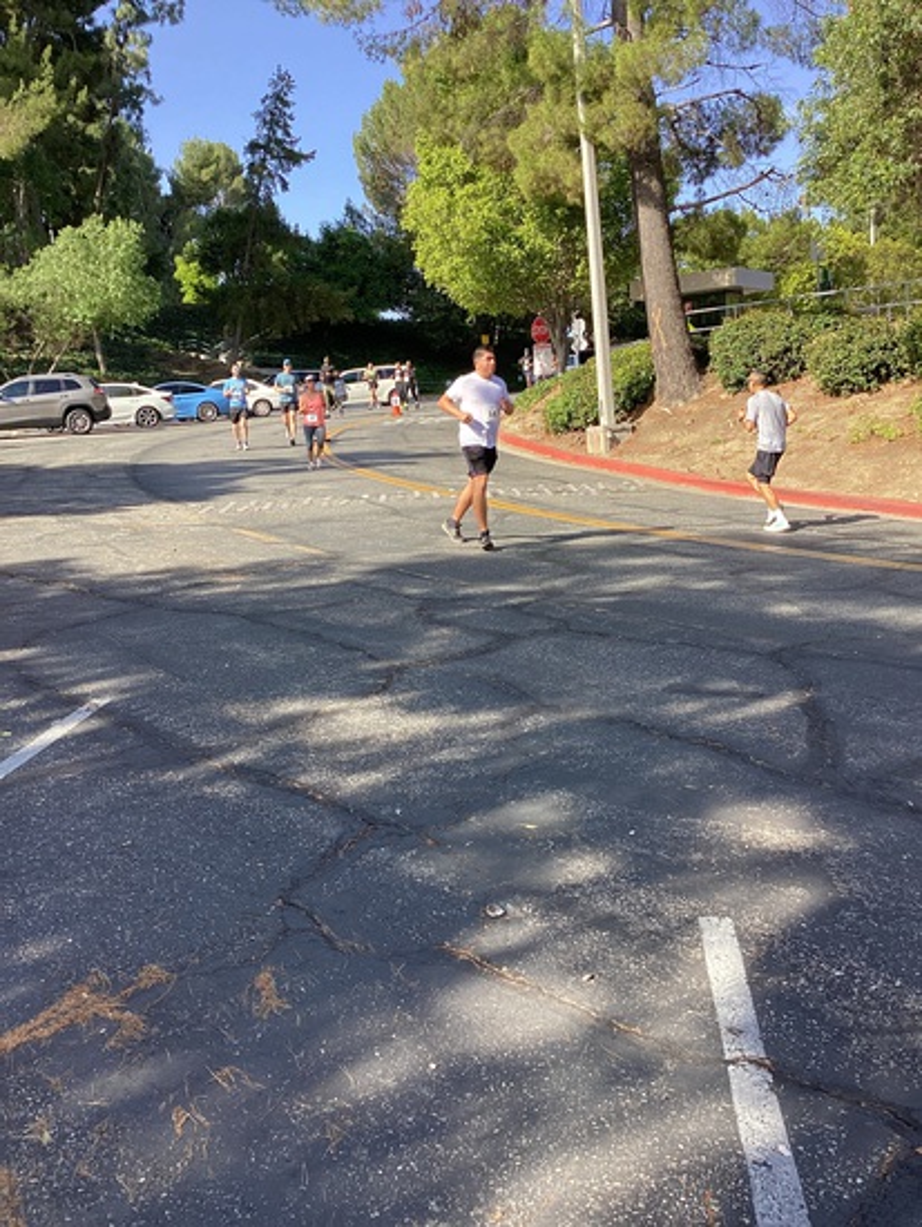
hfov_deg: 45.5
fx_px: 1100
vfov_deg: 58.3
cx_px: 461
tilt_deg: -10.4
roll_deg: +2.8
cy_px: 614
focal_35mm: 31
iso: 25
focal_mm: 3.3
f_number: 2.4
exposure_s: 1/284
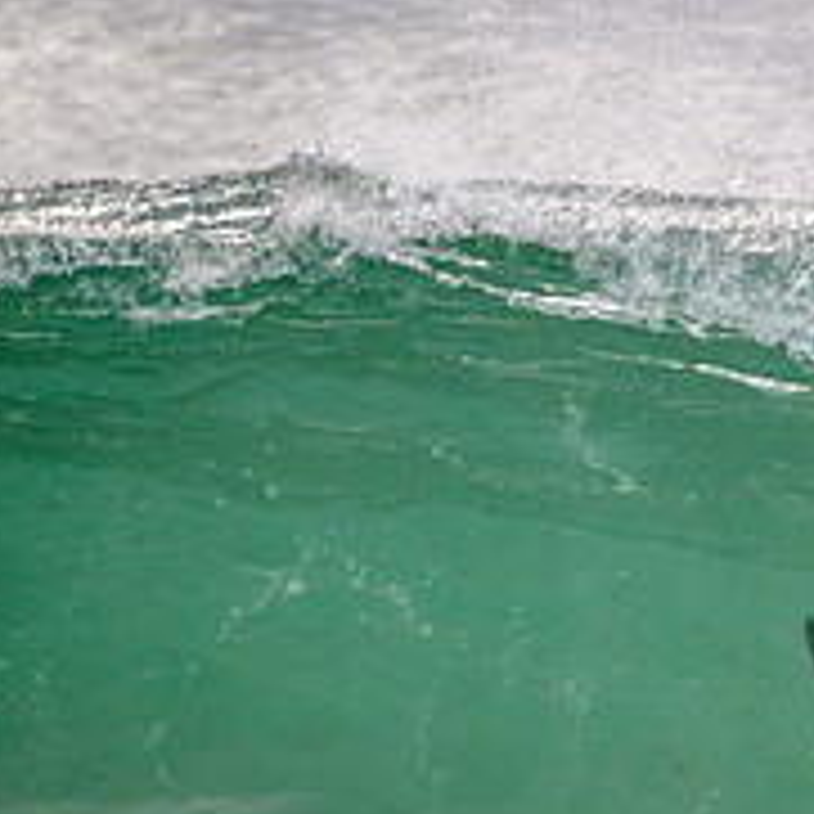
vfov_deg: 0.8
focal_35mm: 2185
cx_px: 1268
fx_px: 58130
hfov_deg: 0.8
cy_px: 650
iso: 1250
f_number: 11
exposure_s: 1/2000
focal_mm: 800
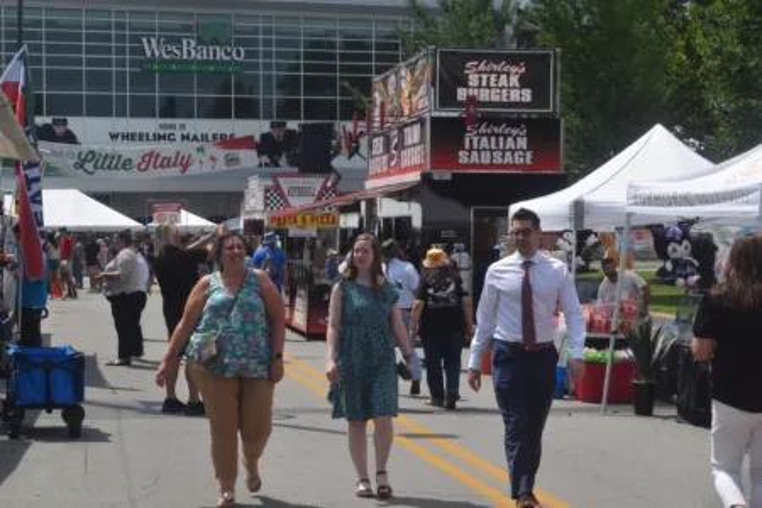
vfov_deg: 18.2
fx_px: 1587
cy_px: 254
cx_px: 381
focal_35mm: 75
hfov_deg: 27.0
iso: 200
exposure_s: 1/400
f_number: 10
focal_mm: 50
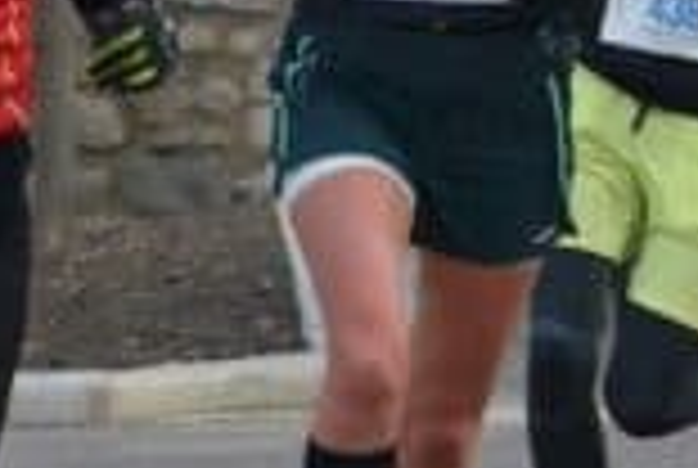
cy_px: -36
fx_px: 21602
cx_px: 914
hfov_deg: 1.8
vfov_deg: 1.2
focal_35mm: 1112
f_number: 5
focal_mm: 150
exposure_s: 1/500
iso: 450
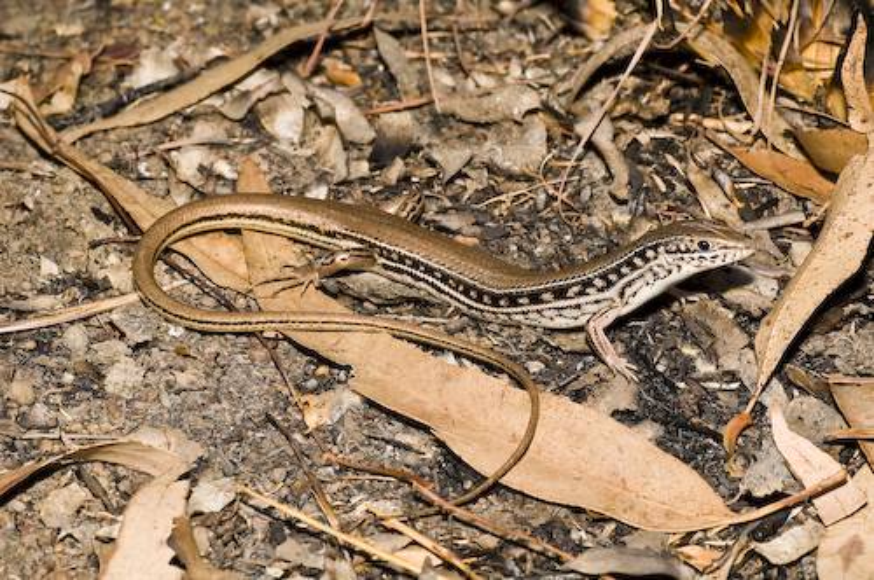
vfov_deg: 10.1
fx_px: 3273
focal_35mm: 135
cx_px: 437
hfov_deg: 15.2
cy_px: 290
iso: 500
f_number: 16
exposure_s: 1/500
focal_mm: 90
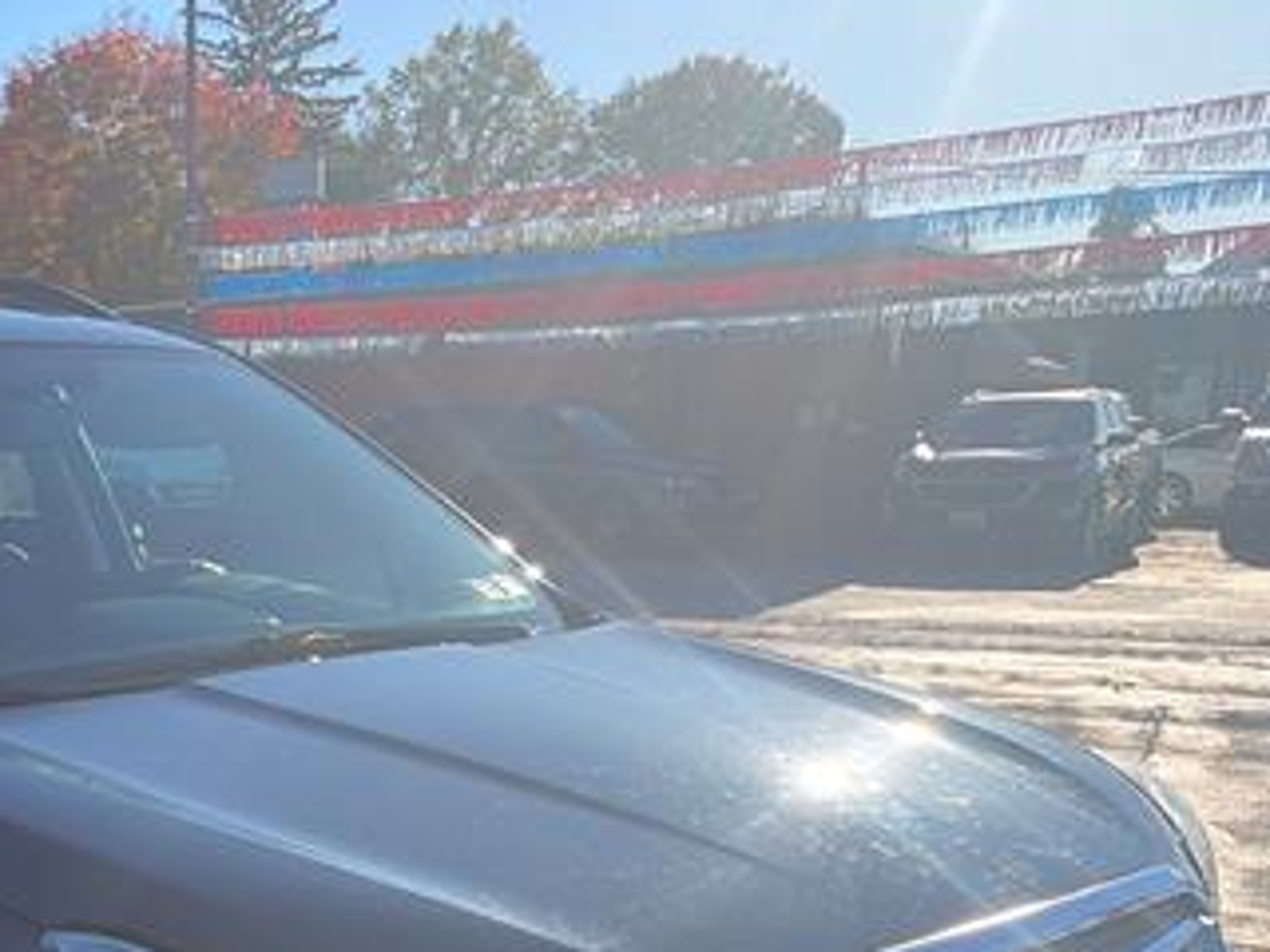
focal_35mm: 52
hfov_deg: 33.9
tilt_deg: -12.8
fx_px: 1908
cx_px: 28
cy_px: 920
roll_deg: +2.4
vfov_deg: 26.7
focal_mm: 5.96
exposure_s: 1/2141
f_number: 1.6
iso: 64
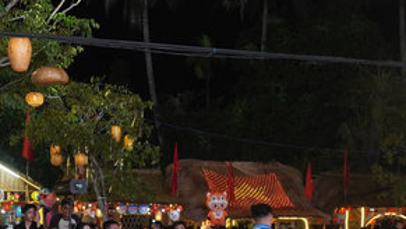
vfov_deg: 16.2
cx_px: 153
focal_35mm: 73
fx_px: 786
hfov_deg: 28.9
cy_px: 232
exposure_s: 1/60
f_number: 4
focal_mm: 25
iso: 640
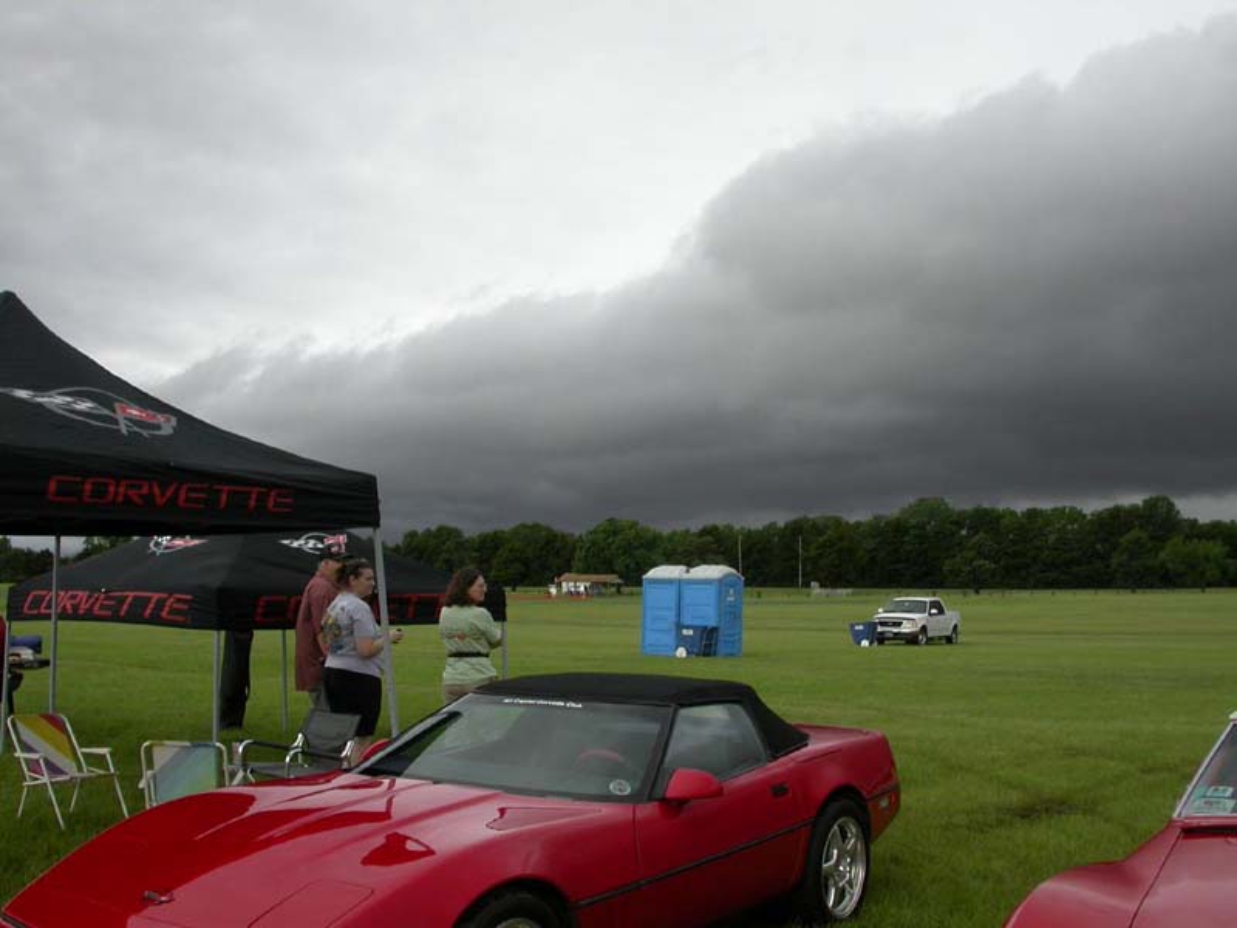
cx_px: 618
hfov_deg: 49.0
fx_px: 1358
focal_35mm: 38
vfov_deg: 37.7
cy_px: 464
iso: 100
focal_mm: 7.85
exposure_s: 1/213
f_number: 6
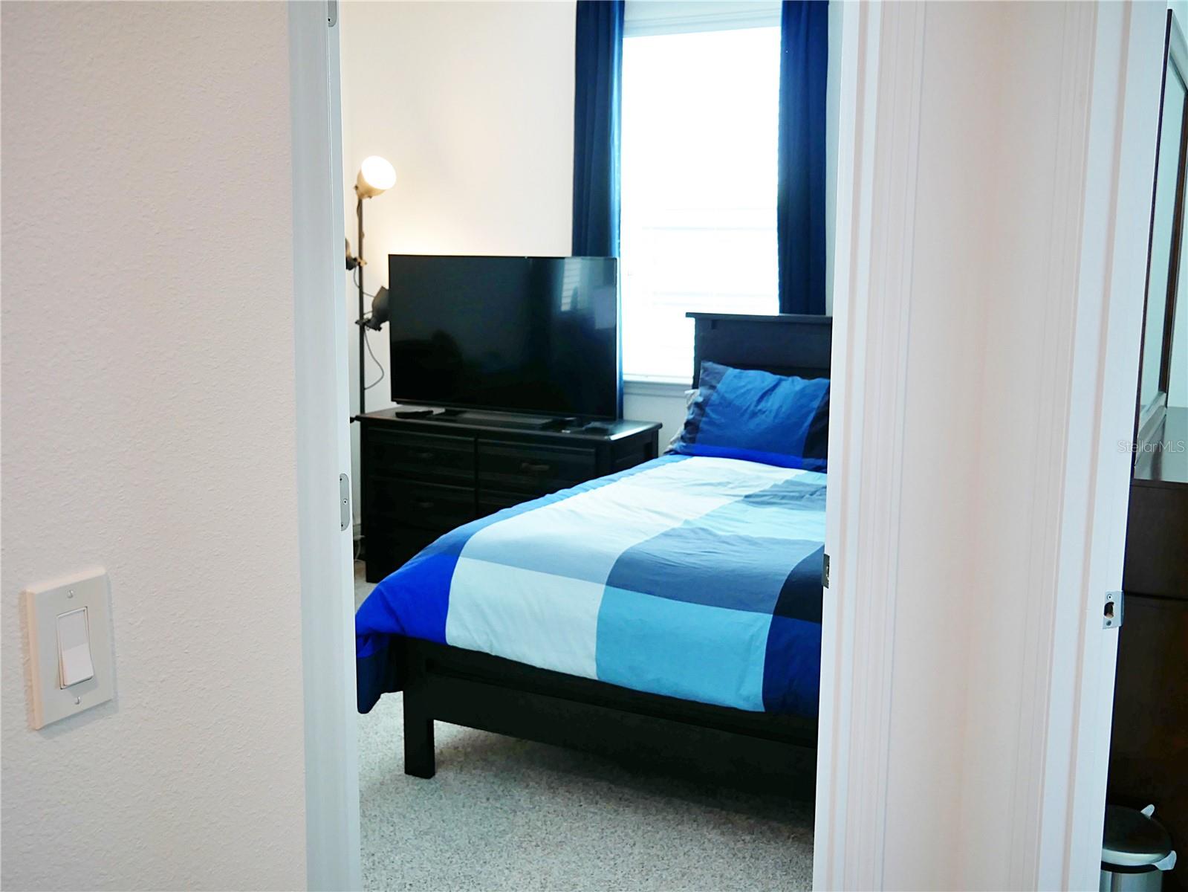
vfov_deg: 39.7
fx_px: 1236
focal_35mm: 36
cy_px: 446
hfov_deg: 51.3
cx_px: 594
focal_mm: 18
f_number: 3.9
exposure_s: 1/60
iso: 400
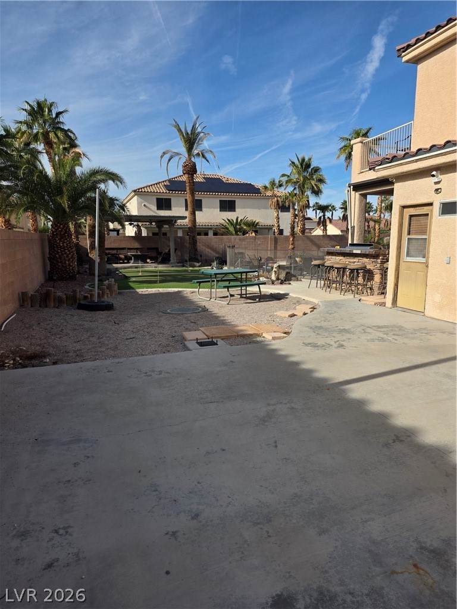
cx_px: 228
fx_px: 405
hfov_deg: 58.9
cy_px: 304
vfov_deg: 73.9
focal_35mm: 23
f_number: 1.7
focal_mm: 6.25
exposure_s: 1/7061
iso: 80
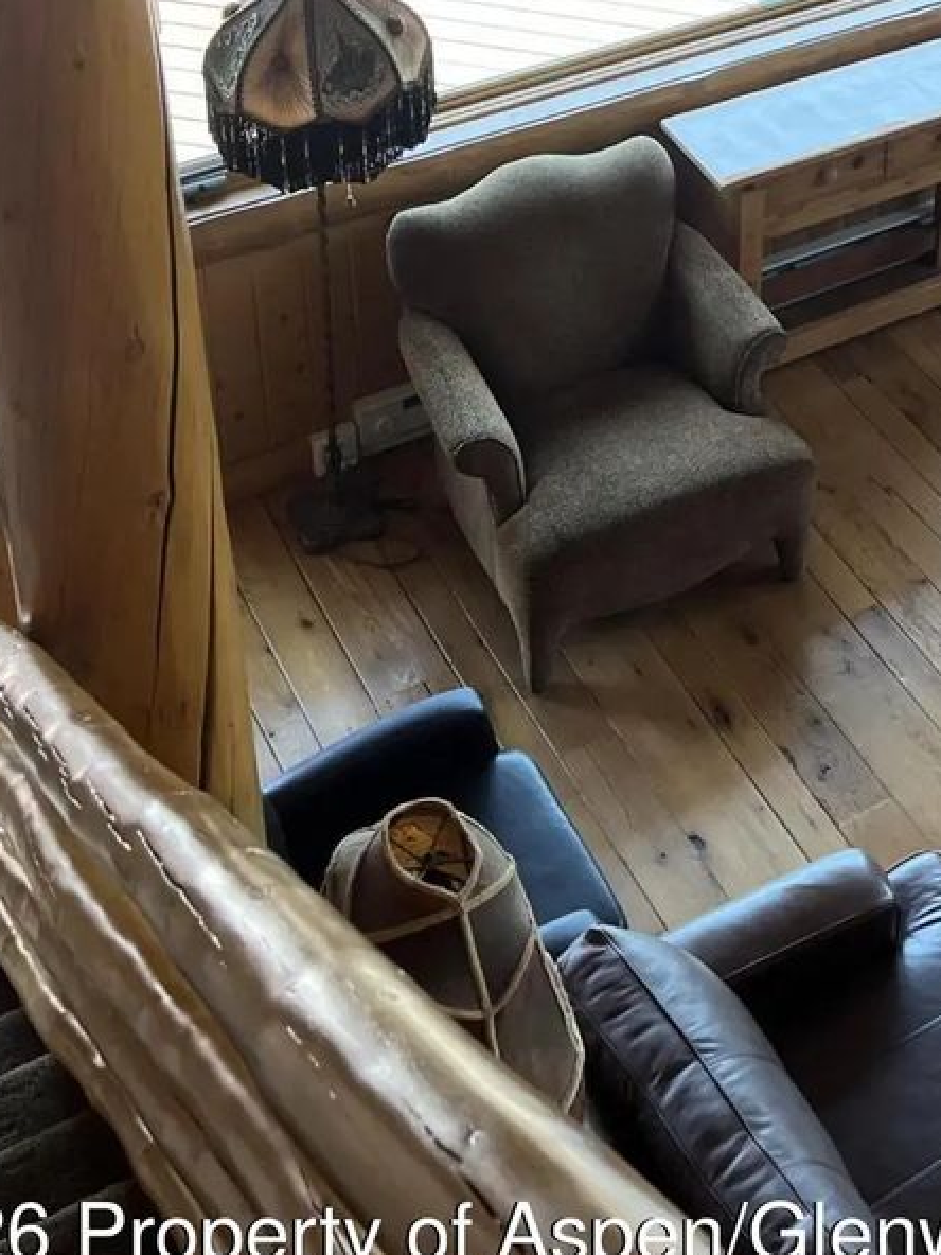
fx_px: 2175
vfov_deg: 29.4
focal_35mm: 60
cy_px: -82
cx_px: 888
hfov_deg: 23.6
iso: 125
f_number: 1.6
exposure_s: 1/119
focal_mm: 5.1
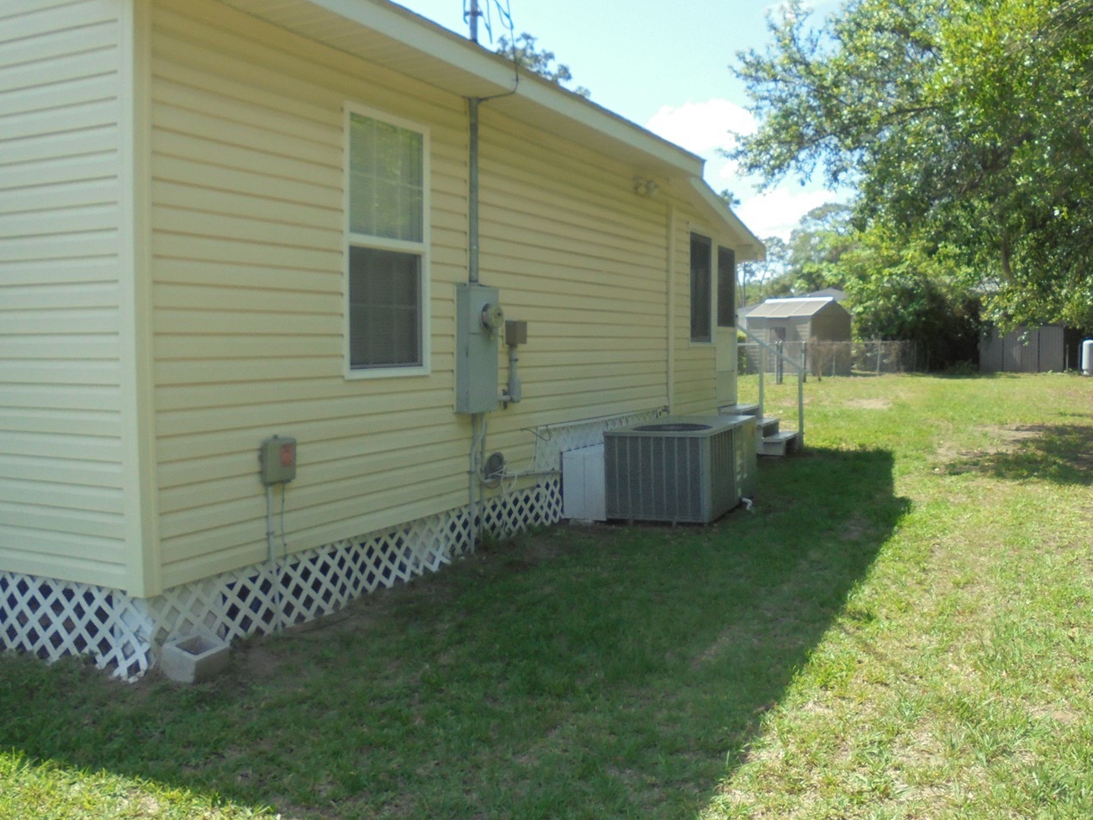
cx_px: 609
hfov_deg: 56.7
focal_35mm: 32
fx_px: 1010
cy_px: 385
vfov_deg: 44.1
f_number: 3.5
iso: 100
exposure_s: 1/400
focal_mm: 4.6
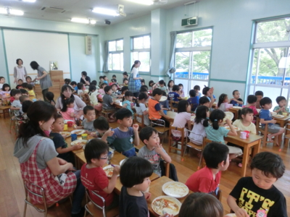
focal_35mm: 24
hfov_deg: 71.6
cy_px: 108
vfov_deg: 56.8
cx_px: 145
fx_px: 201
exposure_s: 1/125
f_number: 3
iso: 400
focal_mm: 4.24
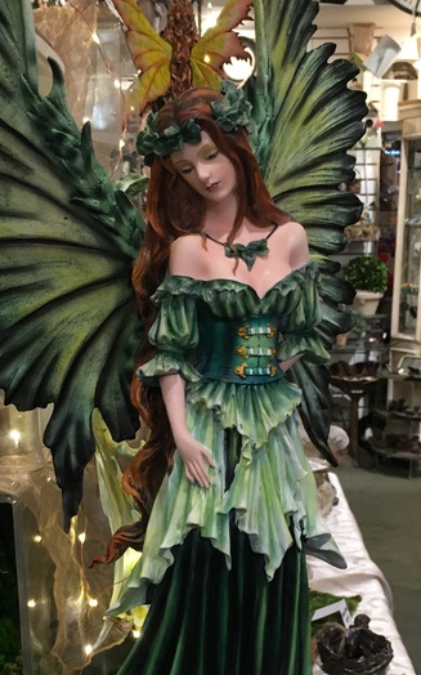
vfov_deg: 36.8
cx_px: 201
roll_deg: -0.1
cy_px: 492
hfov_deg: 23.9
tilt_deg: -14.0
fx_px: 992
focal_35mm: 54
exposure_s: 1/15
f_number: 2.2
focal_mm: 4.15
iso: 64
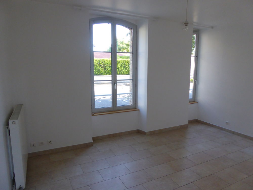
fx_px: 175
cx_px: 126
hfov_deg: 71.6
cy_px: 95
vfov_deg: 56.8
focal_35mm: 24
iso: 320
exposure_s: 1/60
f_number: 3.3
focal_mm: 4.3
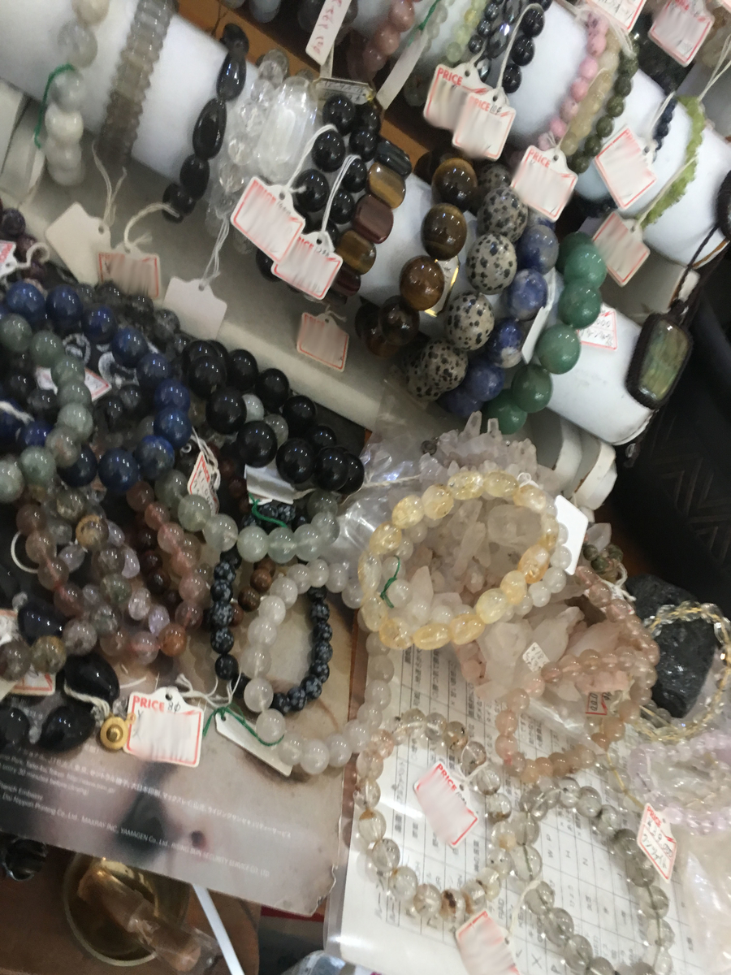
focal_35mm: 29
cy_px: 488
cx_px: 366
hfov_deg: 48.2
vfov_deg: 61.7
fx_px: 817
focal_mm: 4.15
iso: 50
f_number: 2.2
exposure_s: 1/15
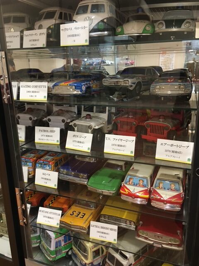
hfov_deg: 48.2
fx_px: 222
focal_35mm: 29
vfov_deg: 61.7
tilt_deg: -17.0
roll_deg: -1.0
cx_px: 100
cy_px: 133
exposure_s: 1/33
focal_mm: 4.15
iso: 160
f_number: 2.2
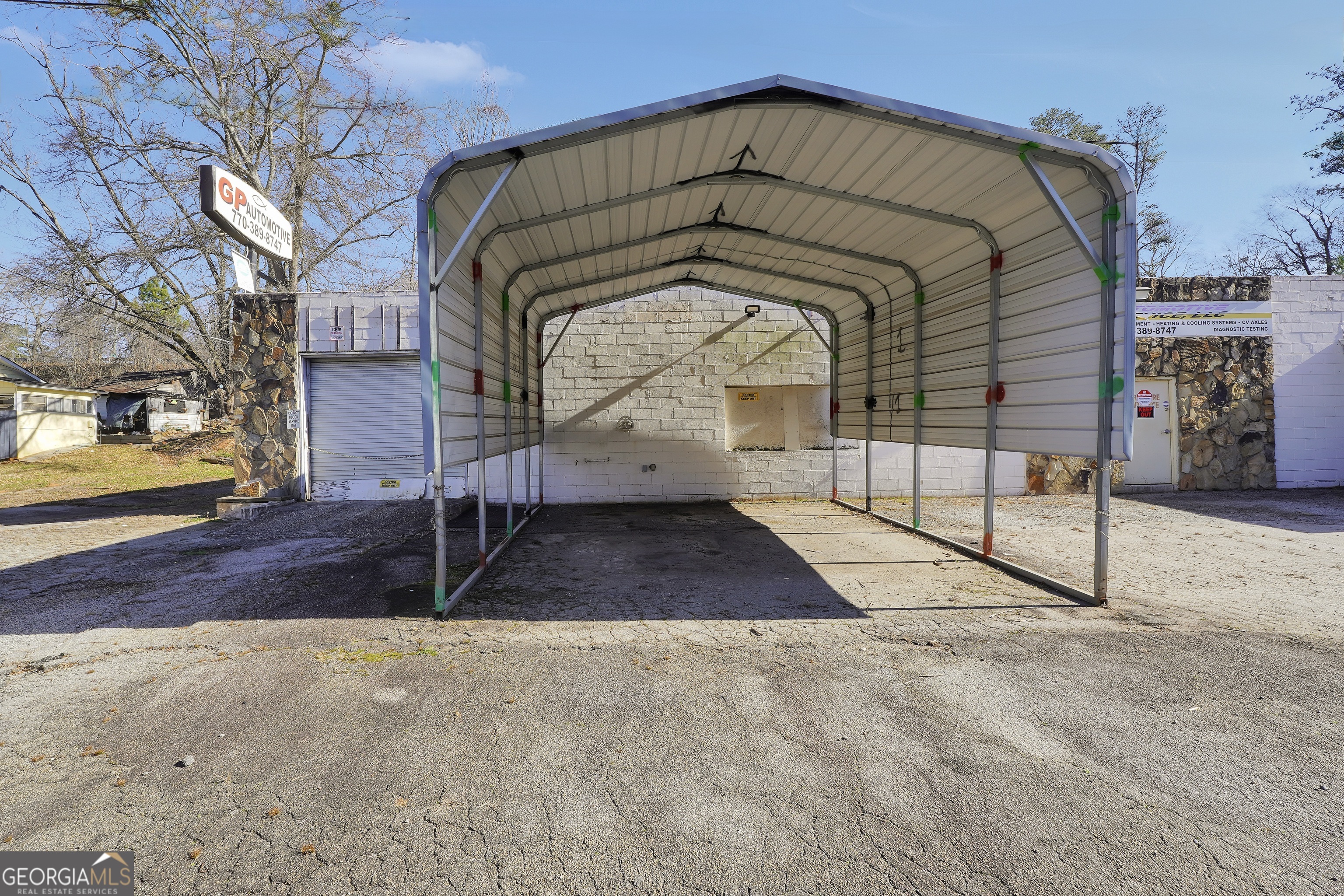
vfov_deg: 74.6
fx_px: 588
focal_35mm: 16
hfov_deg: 97.6
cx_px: 672
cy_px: 448
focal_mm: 10.5
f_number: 8
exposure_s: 1/125
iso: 100
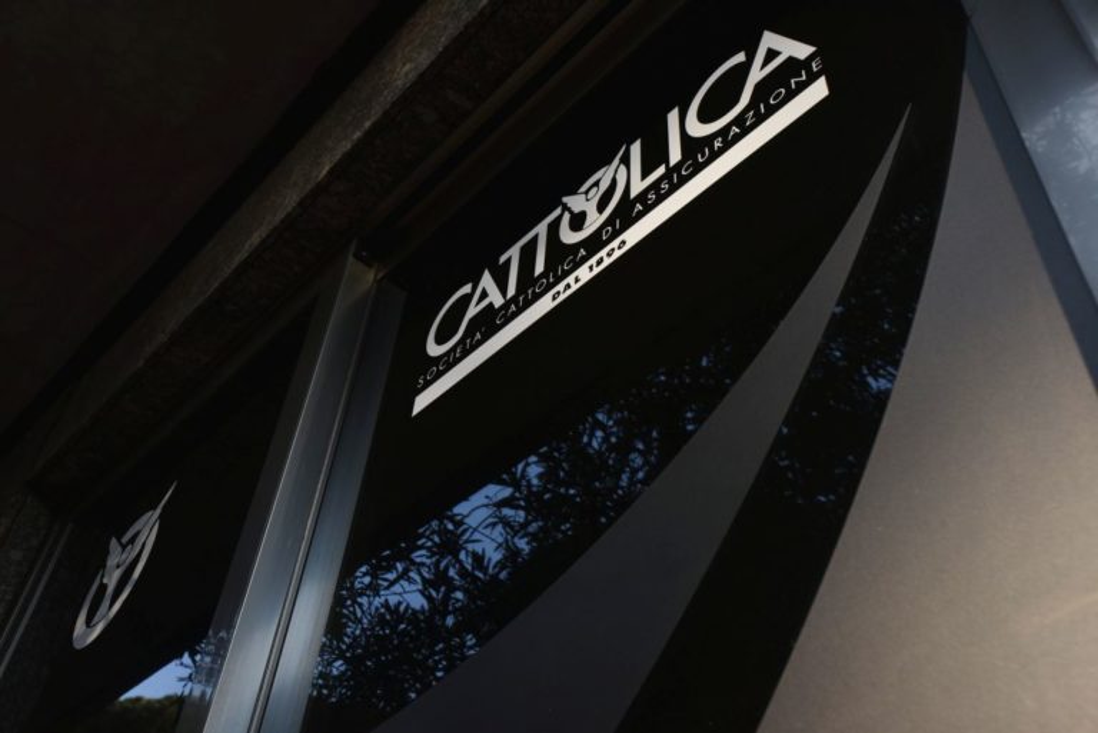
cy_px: 366
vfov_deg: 37.9
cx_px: 549
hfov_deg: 54.4
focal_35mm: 35
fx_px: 1068
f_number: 8
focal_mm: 35
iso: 400
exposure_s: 1/500
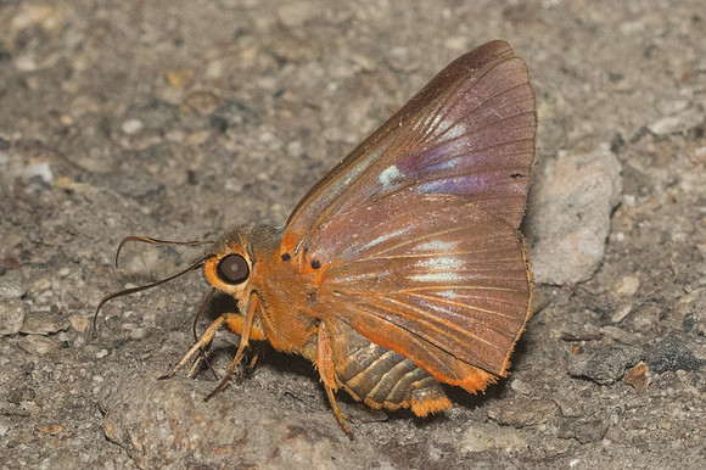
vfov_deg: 2.3
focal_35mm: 600
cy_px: 243
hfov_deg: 3.4
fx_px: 11751
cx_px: 398
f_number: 14
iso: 1000
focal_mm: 150
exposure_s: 1/250
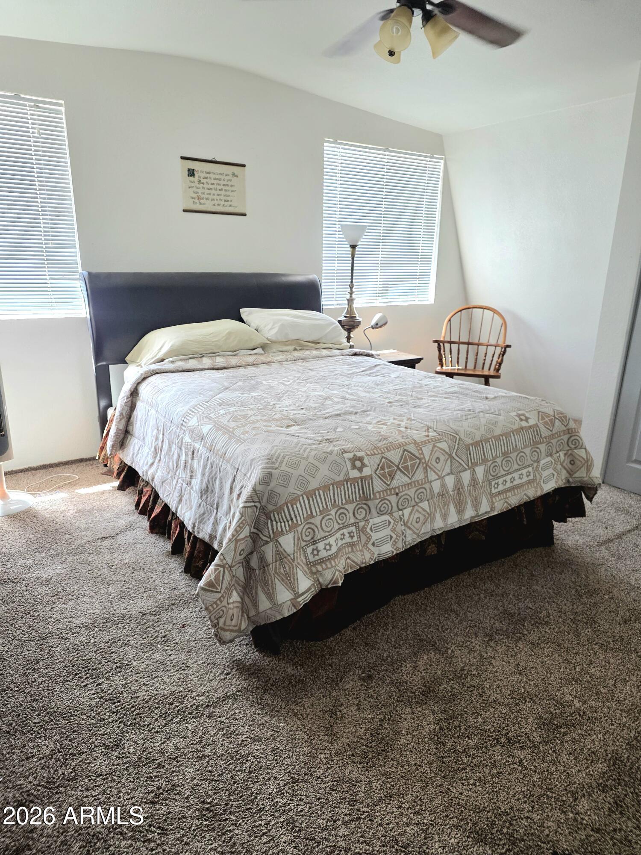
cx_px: 320
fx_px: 568
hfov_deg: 58.9
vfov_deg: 73.9
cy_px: 428
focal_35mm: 23
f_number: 1.7
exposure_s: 1/120
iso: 250
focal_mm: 6.25
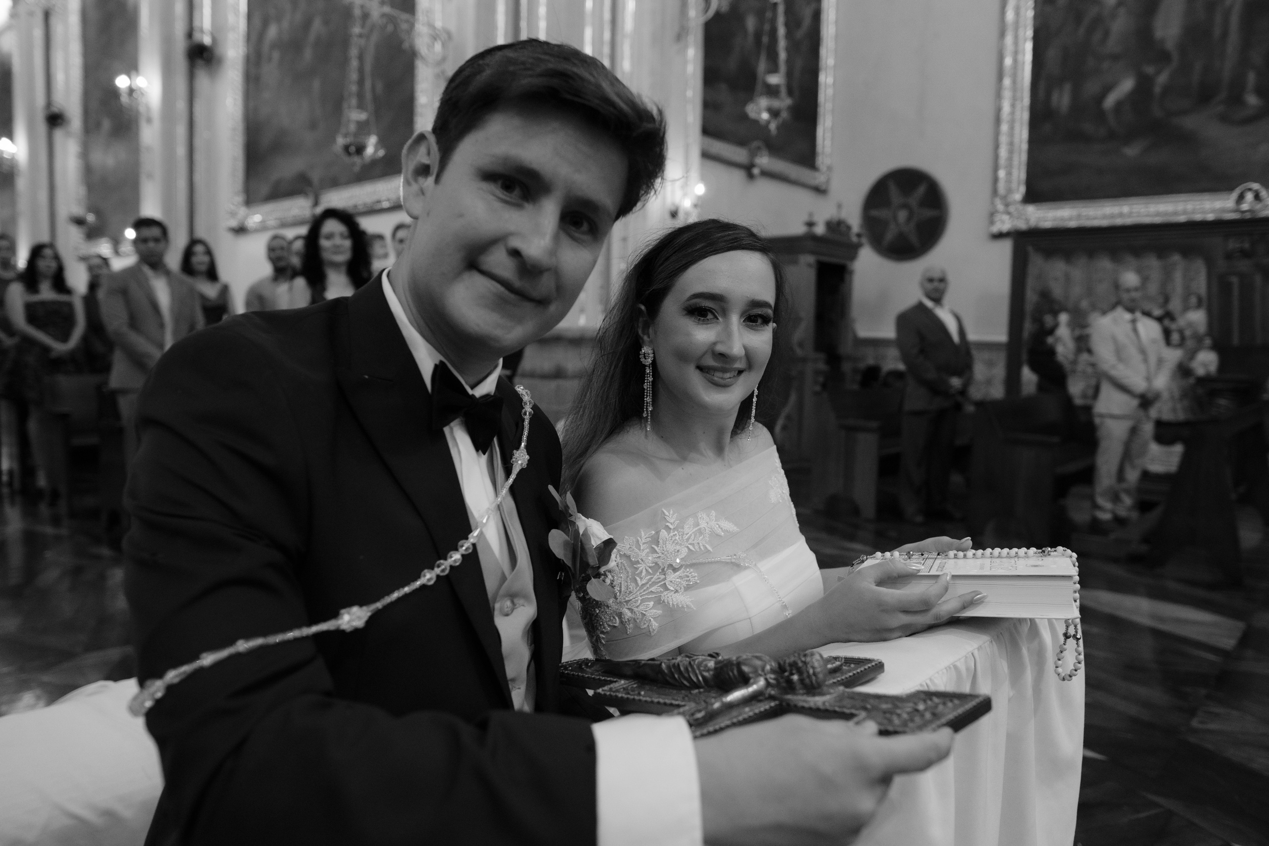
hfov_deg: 73.7
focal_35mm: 24
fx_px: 846
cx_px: 634
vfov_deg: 53.1
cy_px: 423
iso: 800
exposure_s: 1/160
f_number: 2
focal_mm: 16
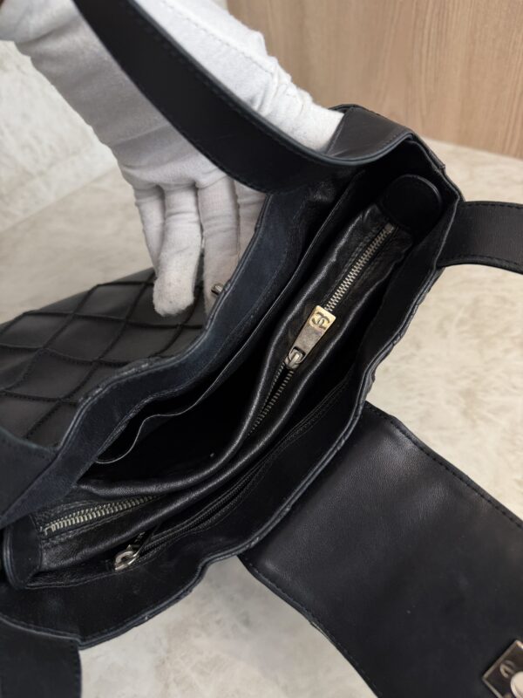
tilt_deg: -45.6
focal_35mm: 24
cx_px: 262
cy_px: 349
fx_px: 483
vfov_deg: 71.6
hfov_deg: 56.8
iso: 80
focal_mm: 6.76
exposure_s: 1/120
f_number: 1.78
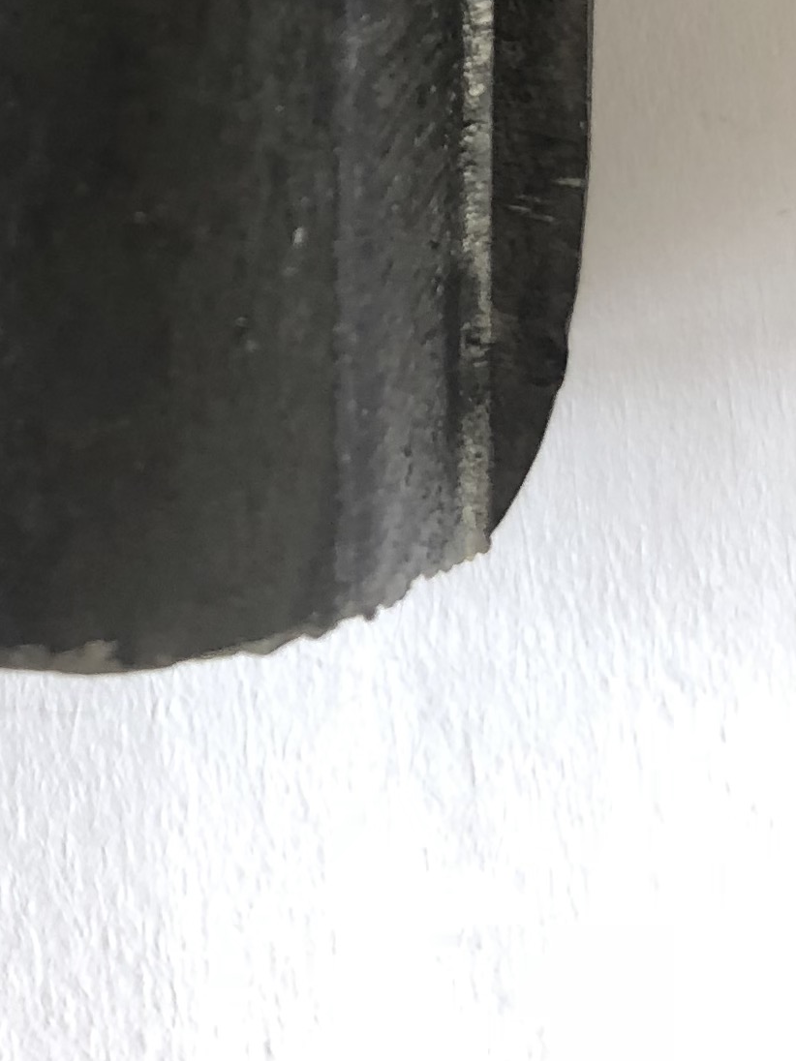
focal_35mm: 103
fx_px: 3158
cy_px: -593
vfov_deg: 17.0
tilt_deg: -87.1
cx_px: 201
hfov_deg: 14.3
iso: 32
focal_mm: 4
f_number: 1.8
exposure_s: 1/50
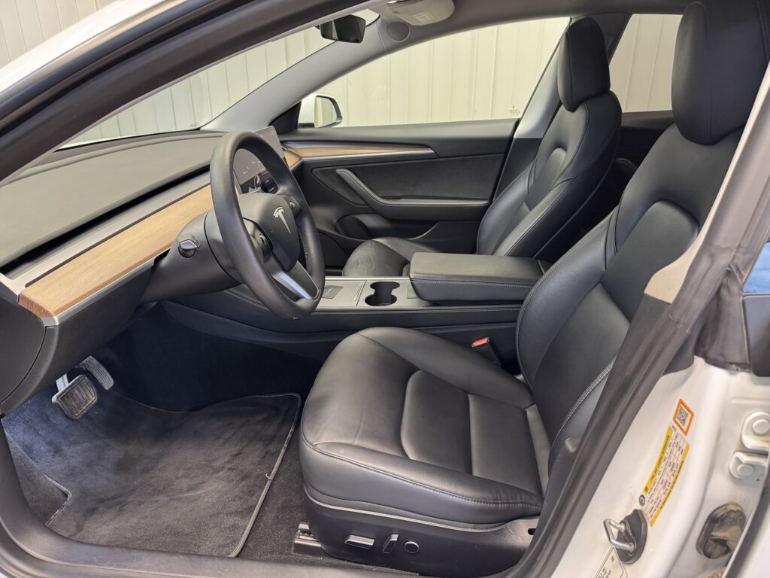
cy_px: 289
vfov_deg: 56.8
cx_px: 385
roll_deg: +0.1
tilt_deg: -22.0
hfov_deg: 71.6
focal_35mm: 24
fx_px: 534
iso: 400
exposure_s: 1/50
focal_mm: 6.76
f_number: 1.78
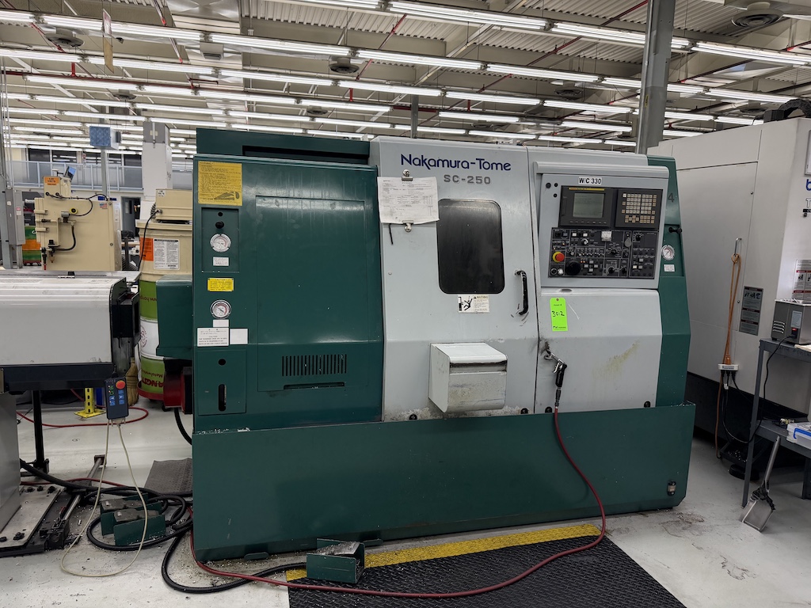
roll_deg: -1.4
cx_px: 406
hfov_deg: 71.6
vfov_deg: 56.8
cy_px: 304
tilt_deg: -9.1
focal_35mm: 24
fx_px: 562
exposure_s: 1/185
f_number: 1.78
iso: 200
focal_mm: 6.76
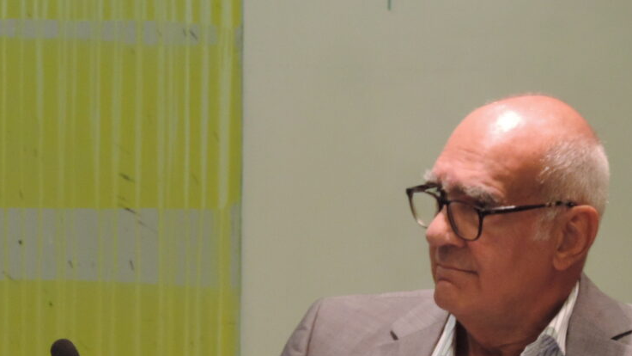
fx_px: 5715
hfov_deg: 6.3
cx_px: 375
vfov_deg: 3.6
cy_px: 255
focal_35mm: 341
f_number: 4.6
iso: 800
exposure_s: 1/40
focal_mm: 40.1
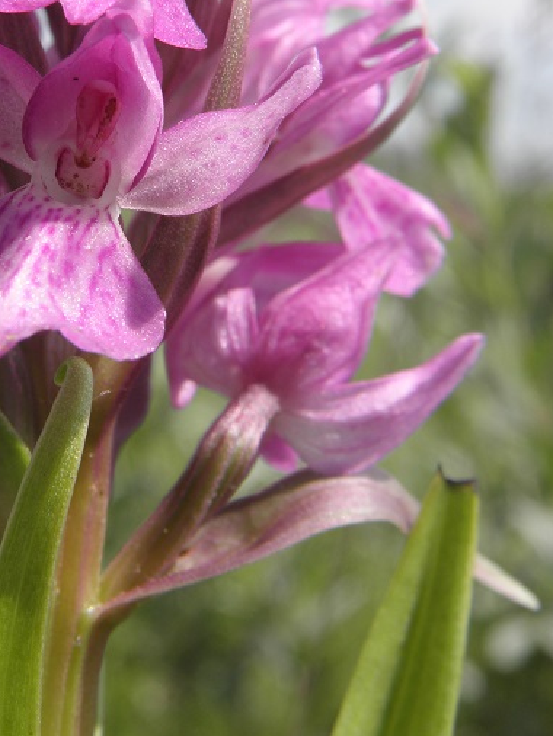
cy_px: 209
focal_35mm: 80
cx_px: 199
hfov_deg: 18.4
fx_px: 1703
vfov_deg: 24.2
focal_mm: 9.22
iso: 64
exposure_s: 1/250
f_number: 5.6
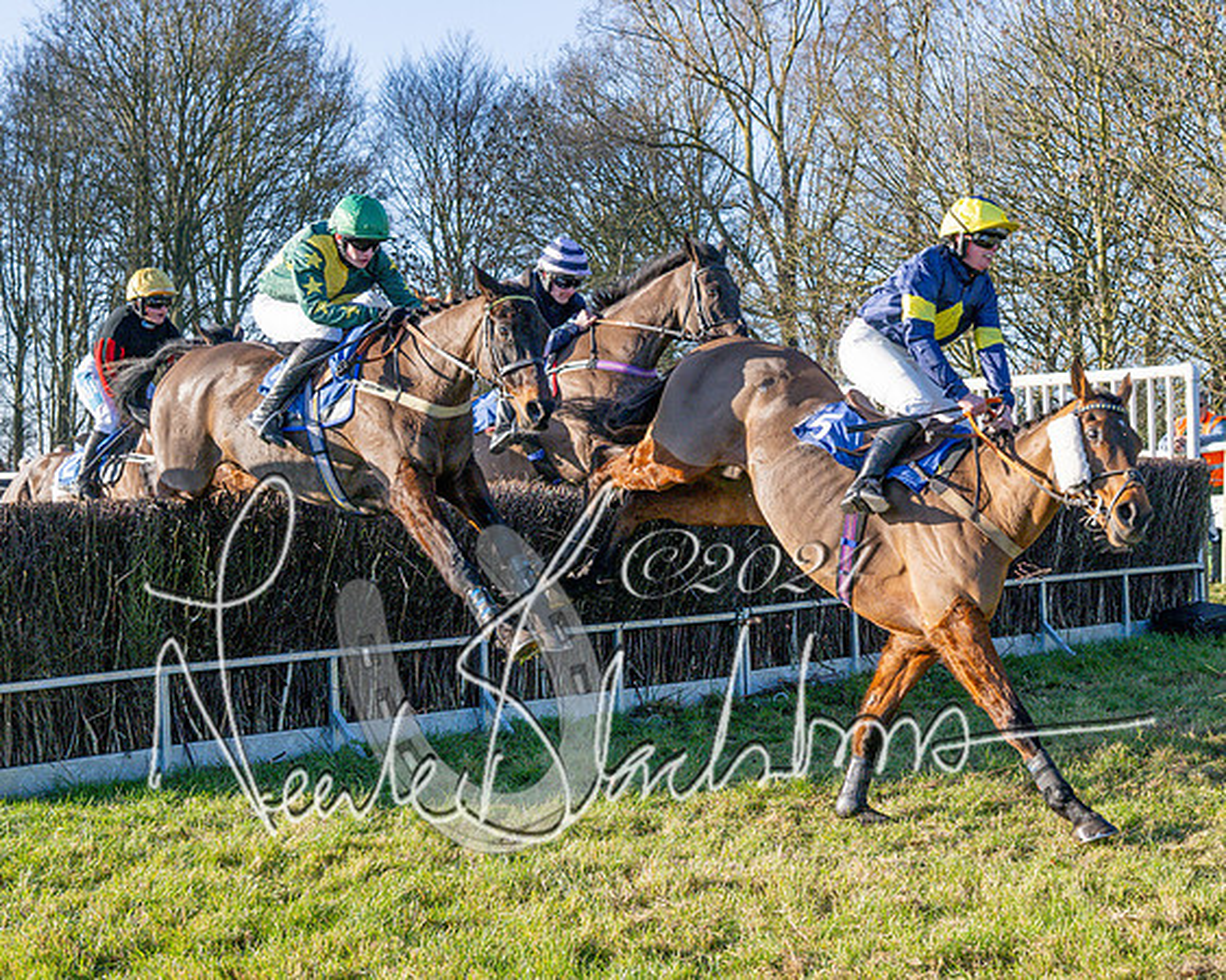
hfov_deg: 28.9
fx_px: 2369
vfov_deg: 23.4
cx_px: 767
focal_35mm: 65
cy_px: 514
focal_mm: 35
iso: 400
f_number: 5
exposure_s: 1/1250
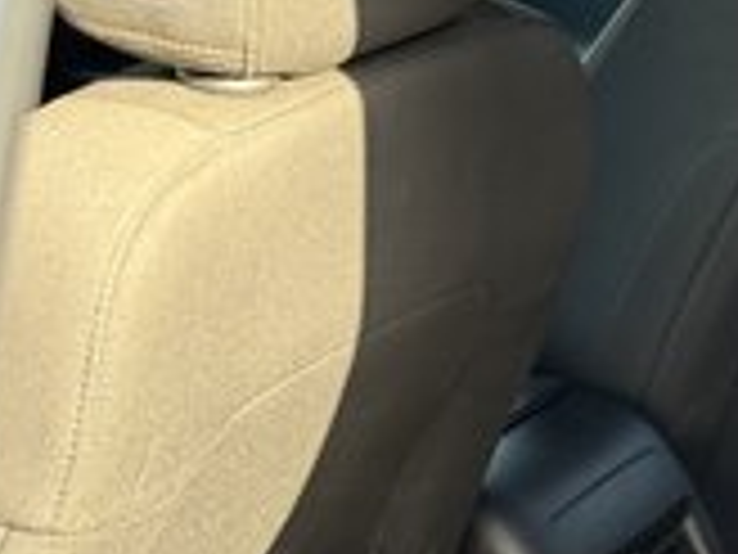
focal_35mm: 117
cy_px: 234
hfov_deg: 16.2
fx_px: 2494
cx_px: 868
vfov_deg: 12.7
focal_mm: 6.76
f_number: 1.78
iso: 100
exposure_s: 1/241
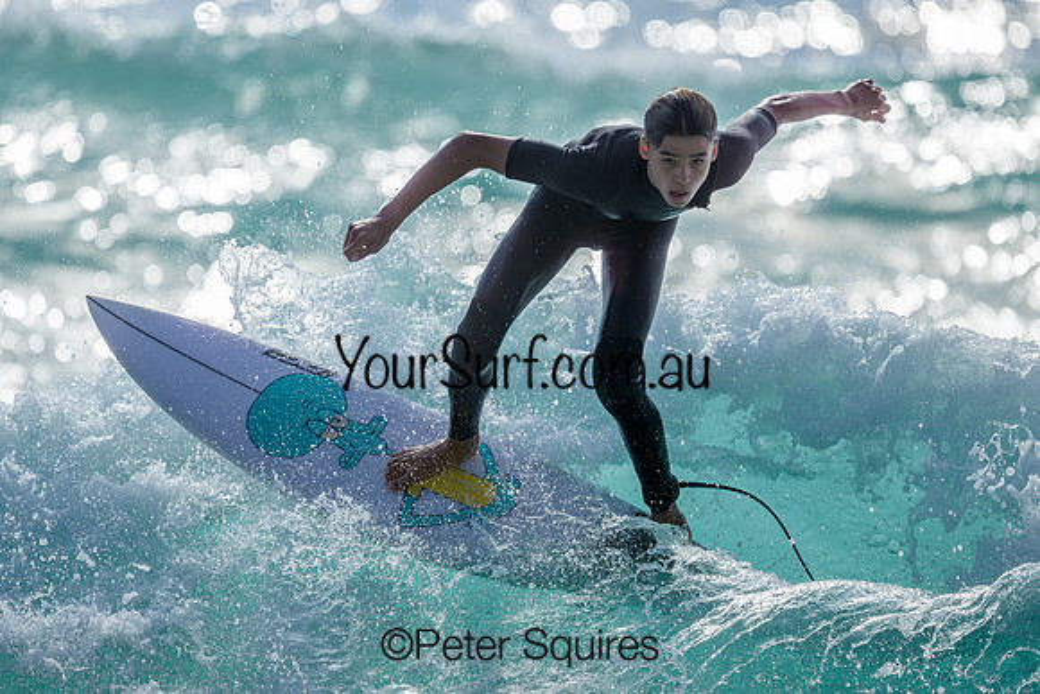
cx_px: 520
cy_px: 347
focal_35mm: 800
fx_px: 23115
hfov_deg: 2.6
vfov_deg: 1.7
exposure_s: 1/2000
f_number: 6.3
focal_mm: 800
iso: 125
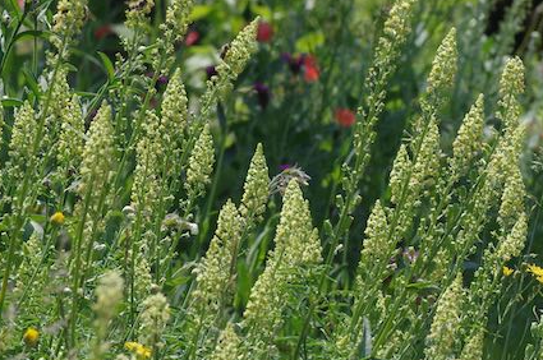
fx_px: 6386
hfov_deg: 4.9
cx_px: 401
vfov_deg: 3.2
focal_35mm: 424
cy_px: 174
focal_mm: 100
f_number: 9
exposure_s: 1/800
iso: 400
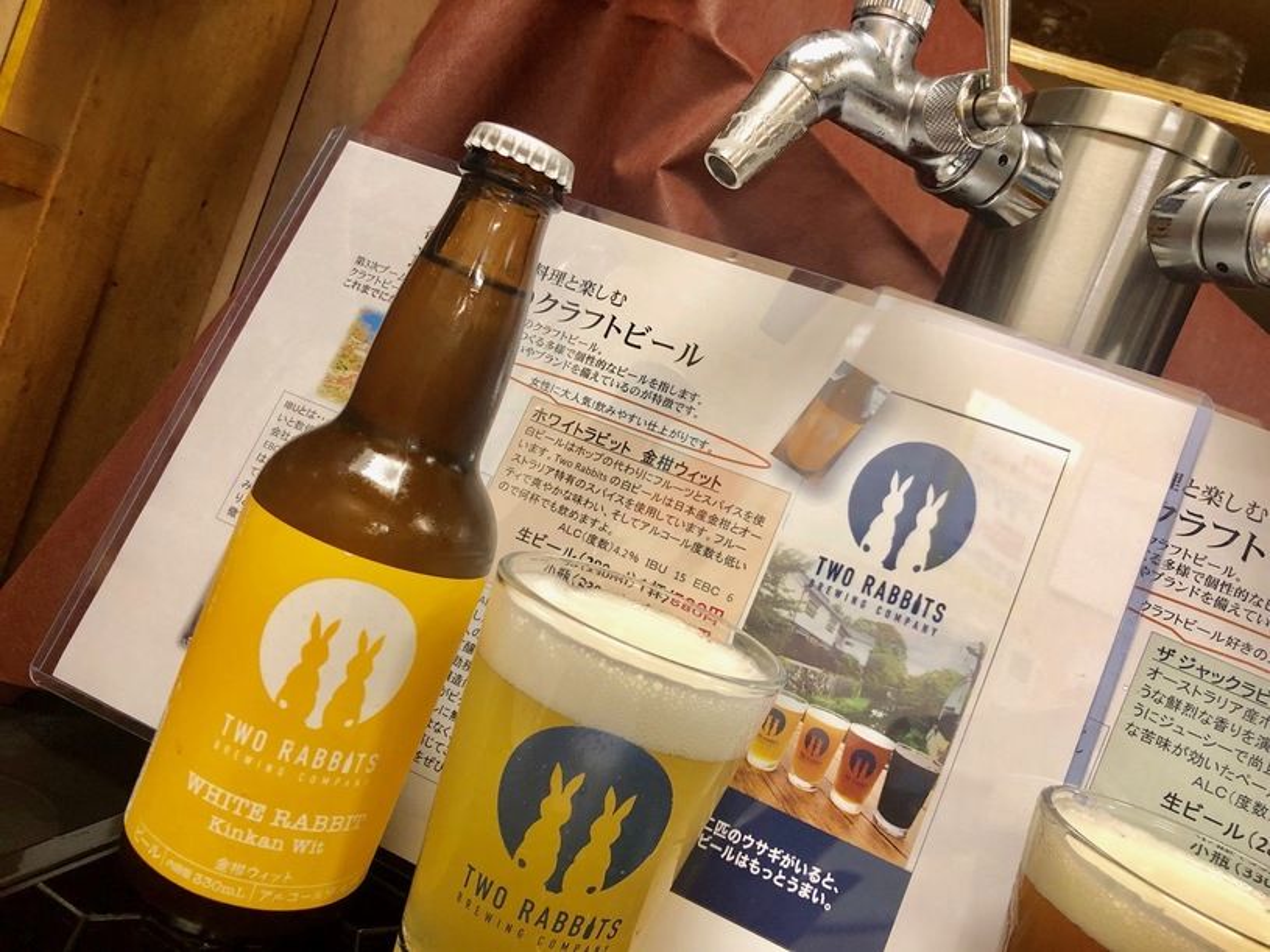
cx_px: 635
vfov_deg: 49.7
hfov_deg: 63.5
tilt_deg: -4.4
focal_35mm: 28
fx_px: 1027
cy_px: 476
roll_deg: -20.4
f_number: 1.8
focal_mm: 4
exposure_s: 1/17
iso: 40
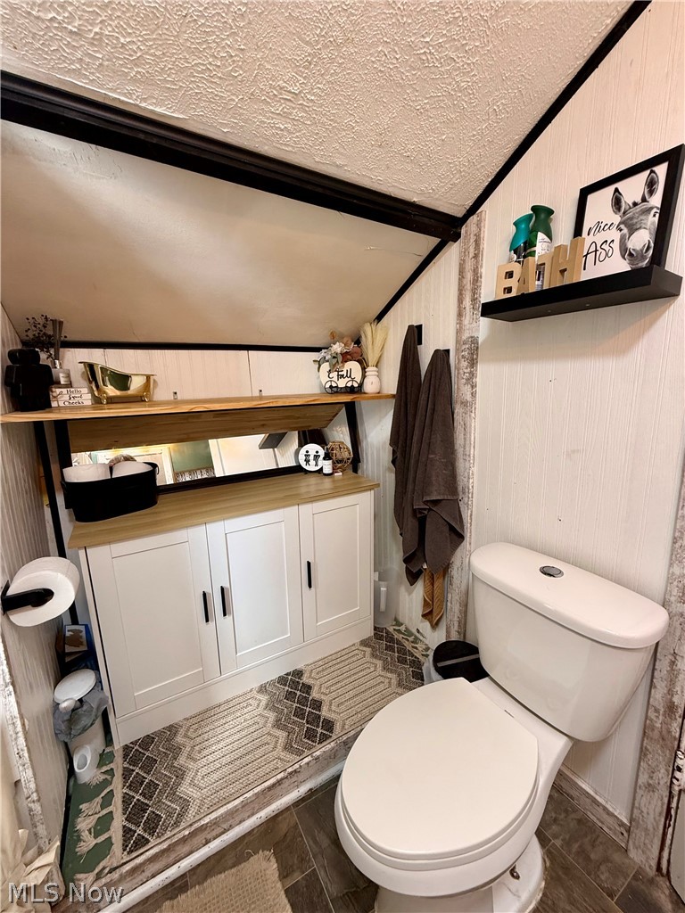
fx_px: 369
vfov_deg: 102.1
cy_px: 456
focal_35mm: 14
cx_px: 342
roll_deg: +2.2
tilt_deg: -10.5
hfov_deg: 85.7
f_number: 2.2
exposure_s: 1/60
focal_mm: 2.22
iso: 200
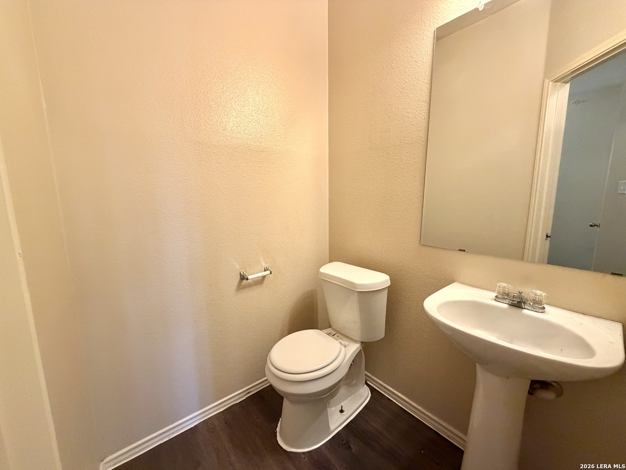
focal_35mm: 14
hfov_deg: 102.1
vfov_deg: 85.7
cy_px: 235
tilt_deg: -8.5
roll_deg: +1.4
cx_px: 313
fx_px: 253
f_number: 2.2
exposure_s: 1/60
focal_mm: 2.22
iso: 500
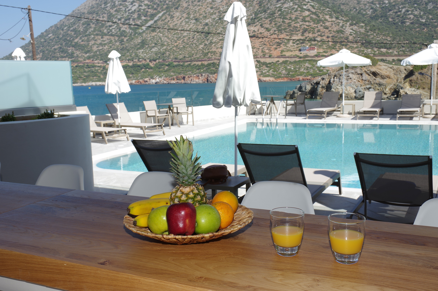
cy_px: 146
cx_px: 219
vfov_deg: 35.9
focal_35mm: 37
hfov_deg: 51.9
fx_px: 450
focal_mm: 25
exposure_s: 1/100
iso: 100
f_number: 10
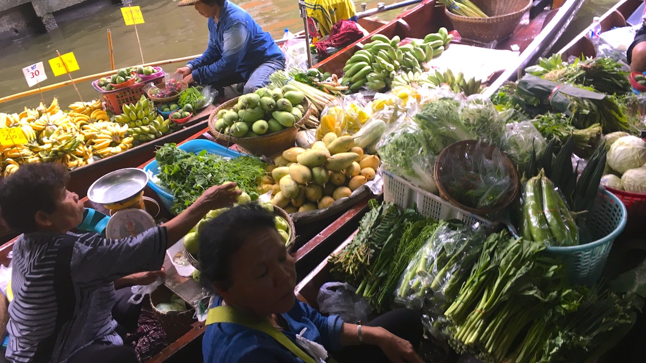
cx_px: 325
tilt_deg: -32.7
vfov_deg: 36.7
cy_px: 179
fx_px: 548
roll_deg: +9.7
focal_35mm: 32
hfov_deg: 61.0
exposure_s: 1/33
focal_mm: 4.15
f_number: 2.2
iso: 64
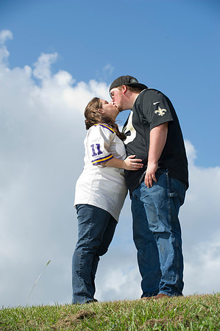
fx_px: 1011
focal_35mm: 110
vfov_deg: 18.6
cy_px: 166
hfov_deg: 12.4
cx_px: 110
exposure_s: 1/250
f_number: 6.3
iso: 200
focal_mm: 110
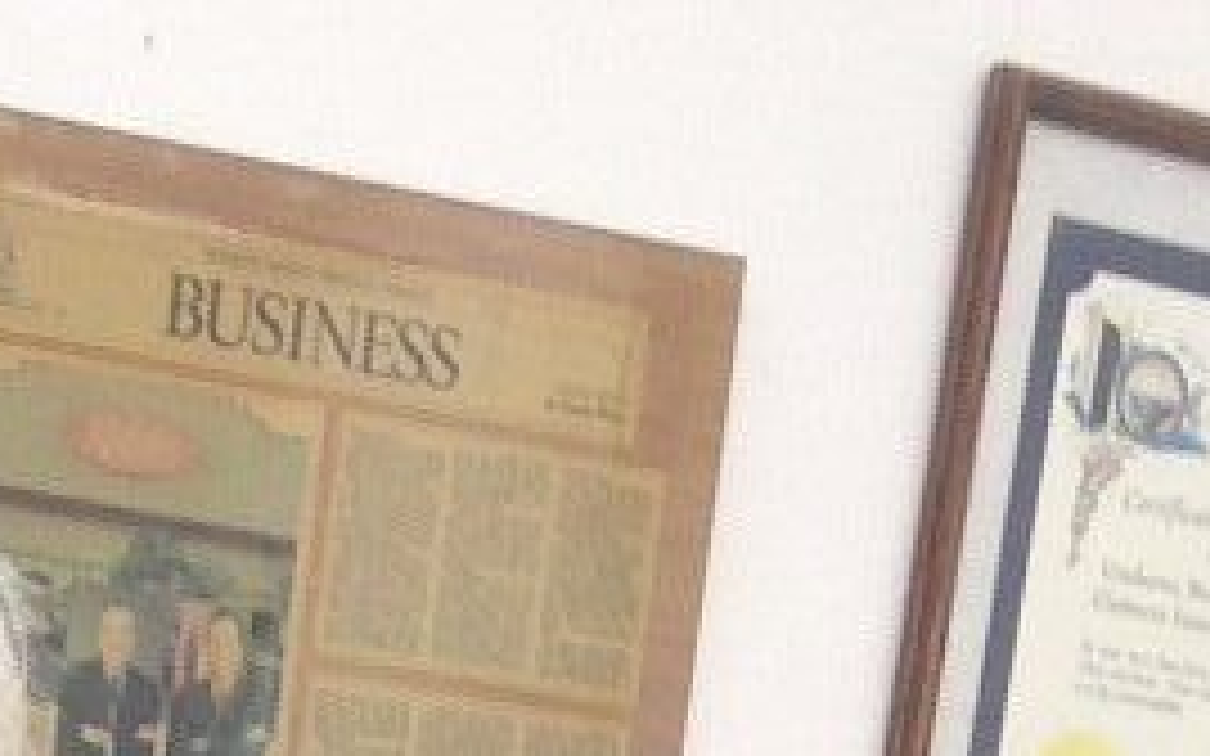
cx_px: -742
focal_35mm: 212
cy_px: 3456
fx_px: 6990
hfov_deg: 9.5
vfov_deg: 5.2
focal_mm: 4.12
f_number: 2.4
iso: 64
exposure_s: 1/30
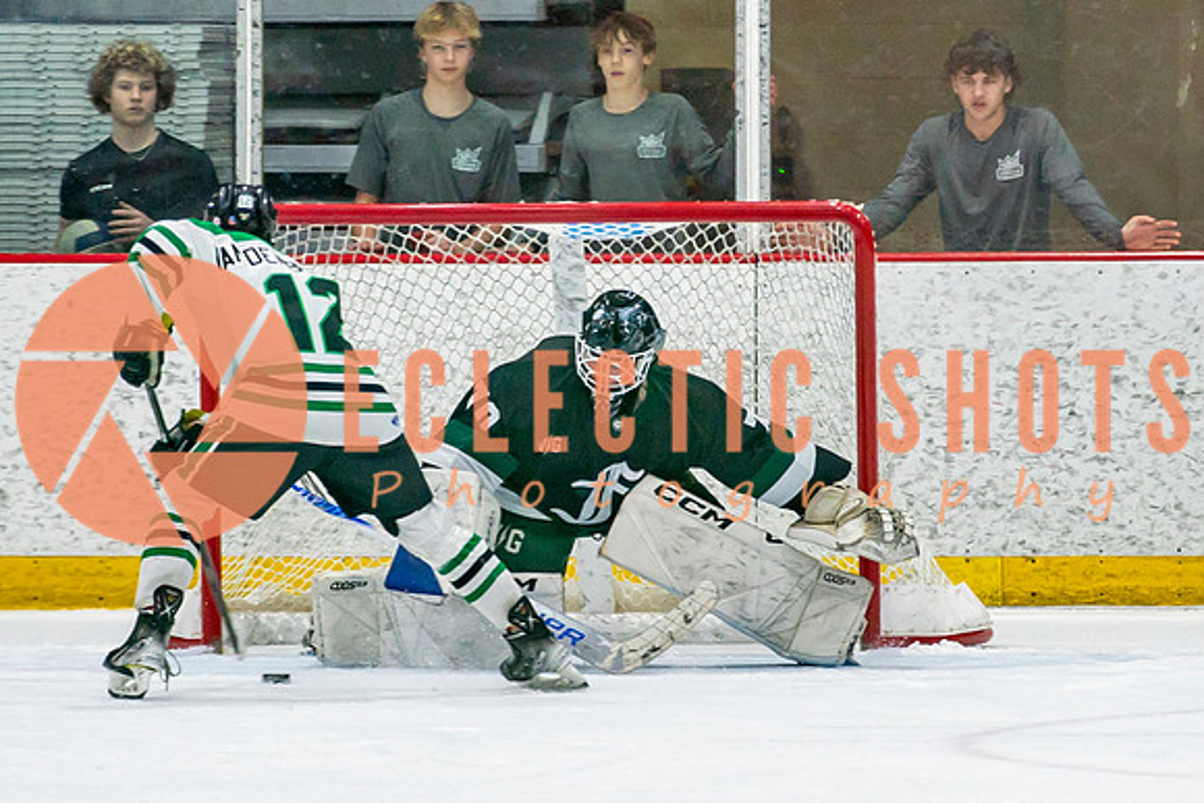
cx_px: 629
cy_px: 606
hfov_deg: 3.3
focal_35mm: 617
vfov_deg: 2.2
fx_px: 20649
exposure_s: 1/640
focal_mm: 200
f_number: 3.2
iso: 500
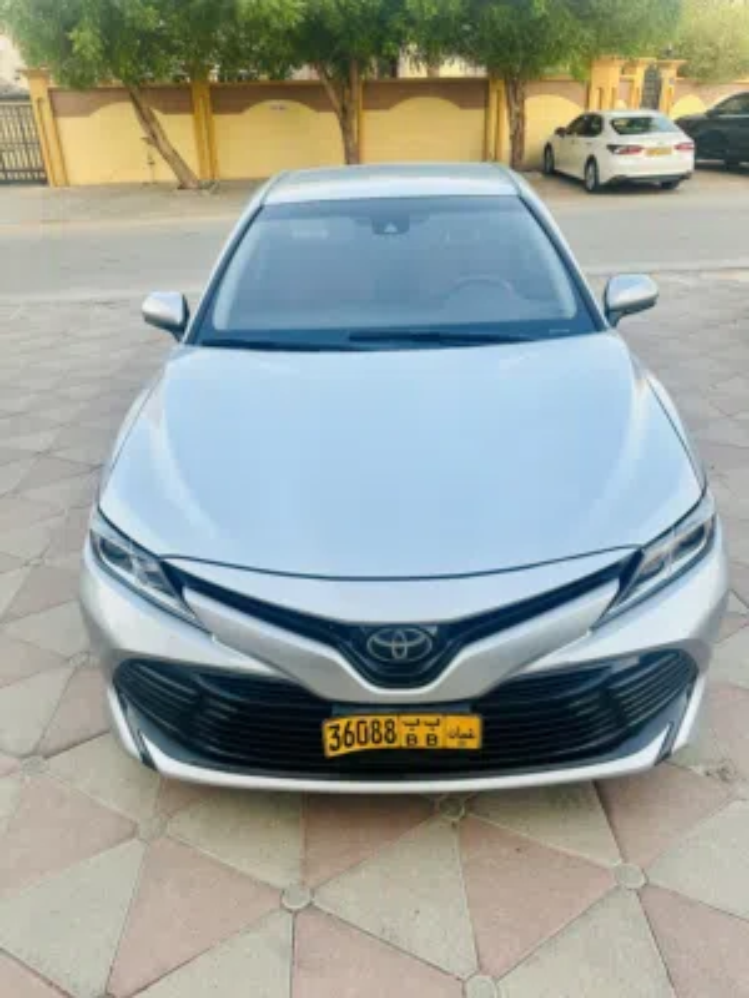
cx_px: 374
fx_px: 692
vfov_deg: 71.6
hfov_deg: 56.8
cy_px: 499
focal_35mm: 24
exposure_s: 1/256
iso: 80
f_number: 1.78
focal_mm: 6.86
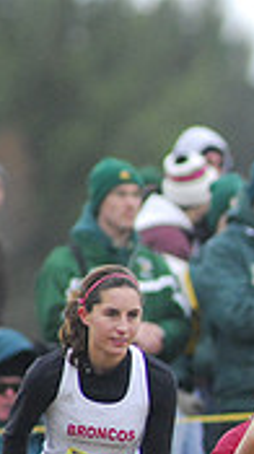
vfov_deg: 1.4
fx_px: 18838
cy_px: 501
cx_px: 723
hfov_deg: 0.8
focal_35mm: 1568
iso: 800
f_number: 4
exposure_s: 1/800
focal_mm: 300
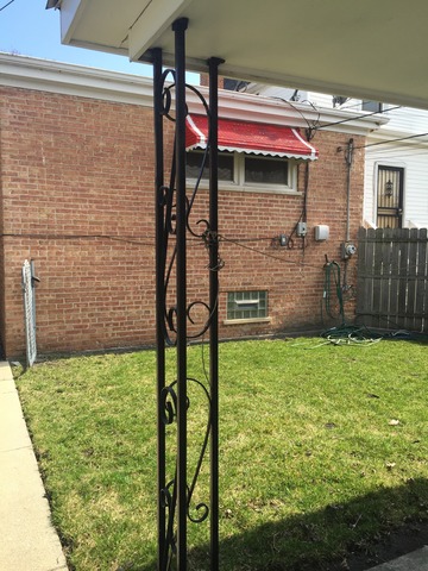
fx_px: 478
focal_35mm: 29
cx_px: 214
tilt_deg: -3.3
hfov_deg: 48.2
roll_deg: -1.9
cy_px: 286
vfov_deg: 61.7
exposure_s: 1/706
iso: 32
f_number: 2.2
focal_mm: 4.15
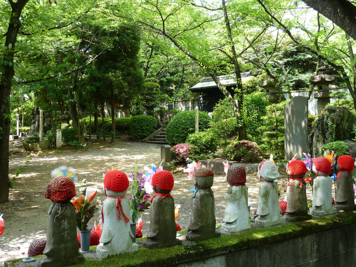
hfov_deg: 46.8
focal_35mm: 40
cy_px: 134
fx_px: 411
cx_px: 178
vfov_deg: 36.0
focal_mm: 6.5
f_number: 3.6
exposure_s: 1/40
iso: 80
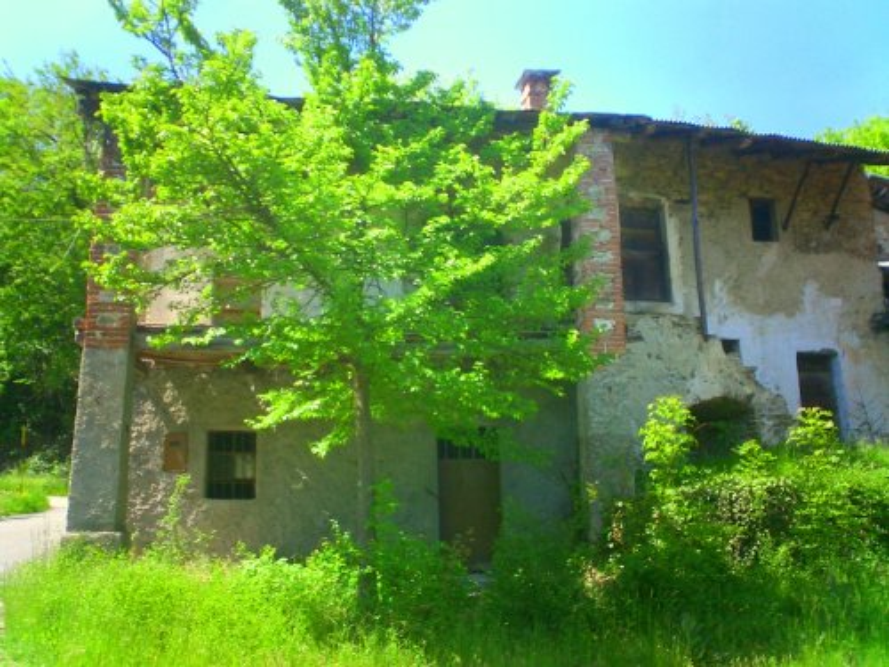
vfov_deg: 38.7
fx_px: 950
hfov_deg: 50.1
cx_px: 444
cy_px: 334
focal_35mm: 37
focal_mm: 5.6
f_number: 3.5
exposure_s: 1/250
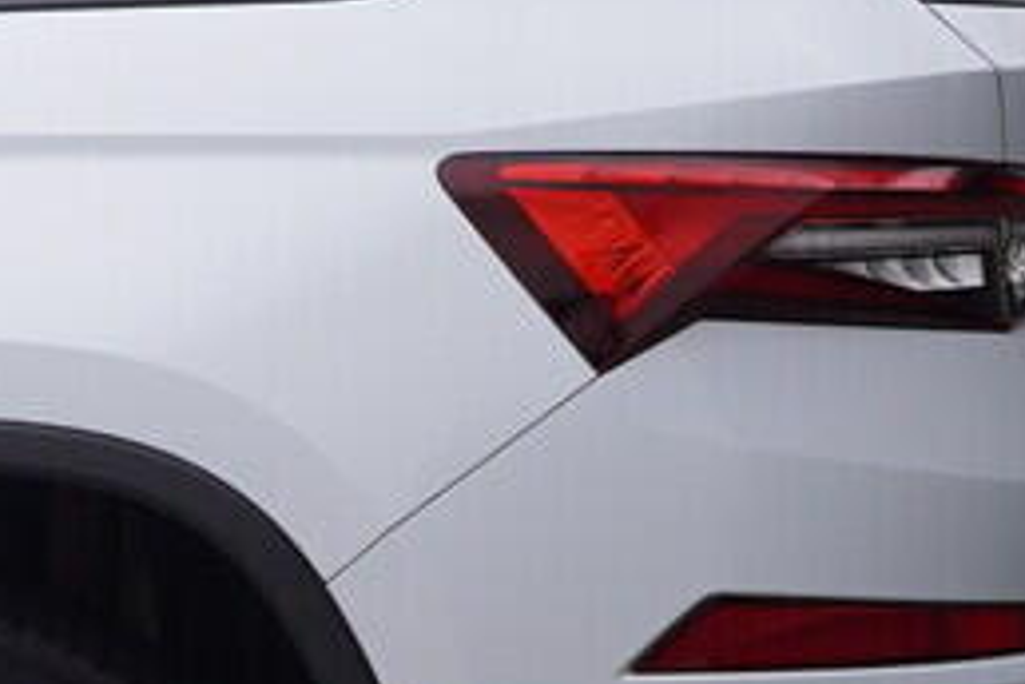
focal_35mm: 126
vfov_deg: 10.8
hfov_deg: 13.8
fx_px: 3581
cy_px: 589
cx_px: -1041
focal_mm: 15
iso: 200
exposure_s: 1/80
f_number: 5
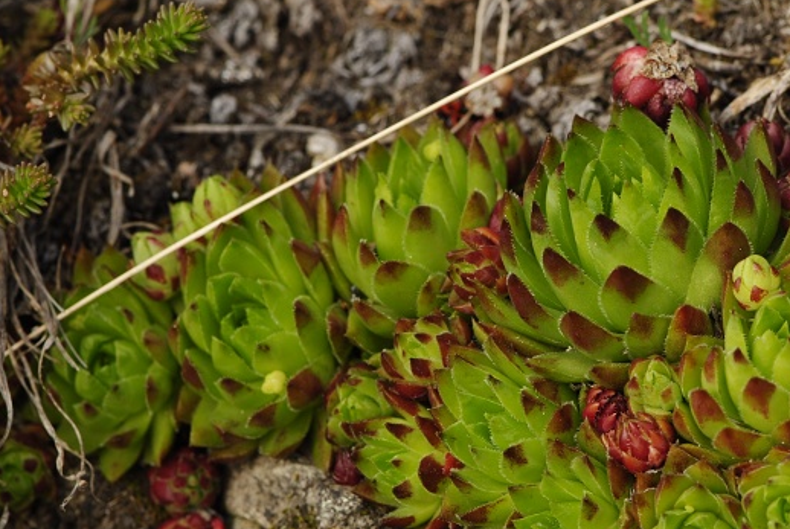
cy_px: 291
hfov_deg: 10.4
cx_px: 503
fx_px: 4324
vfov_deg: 7.0
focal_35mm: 197
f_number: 7.1
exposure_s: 1/100
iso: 100
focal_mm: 85
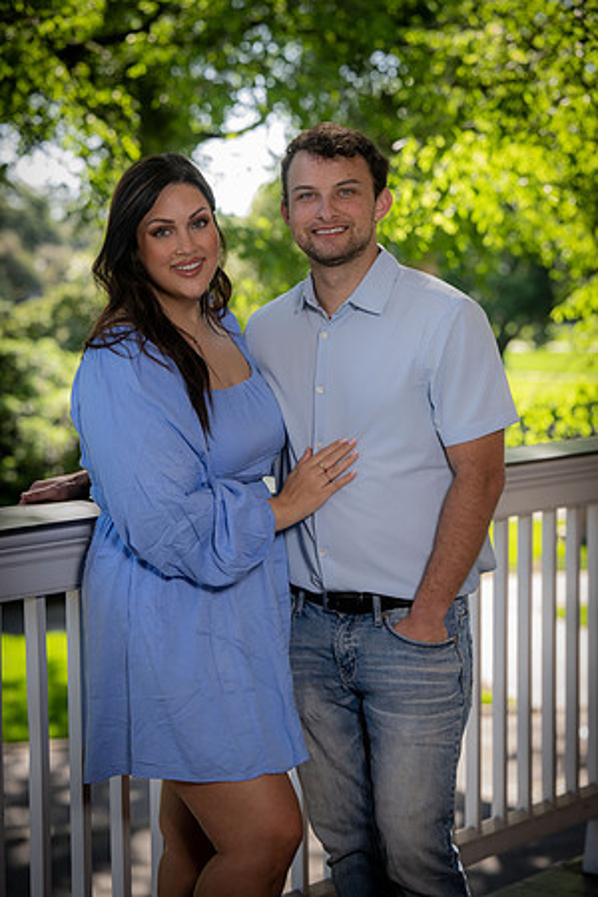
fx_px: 2093
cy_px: 448
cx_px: 299
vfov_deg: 24.2
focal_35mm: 84
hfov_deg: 16.3
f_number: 4
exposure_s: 1/125
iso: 100
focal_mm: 84
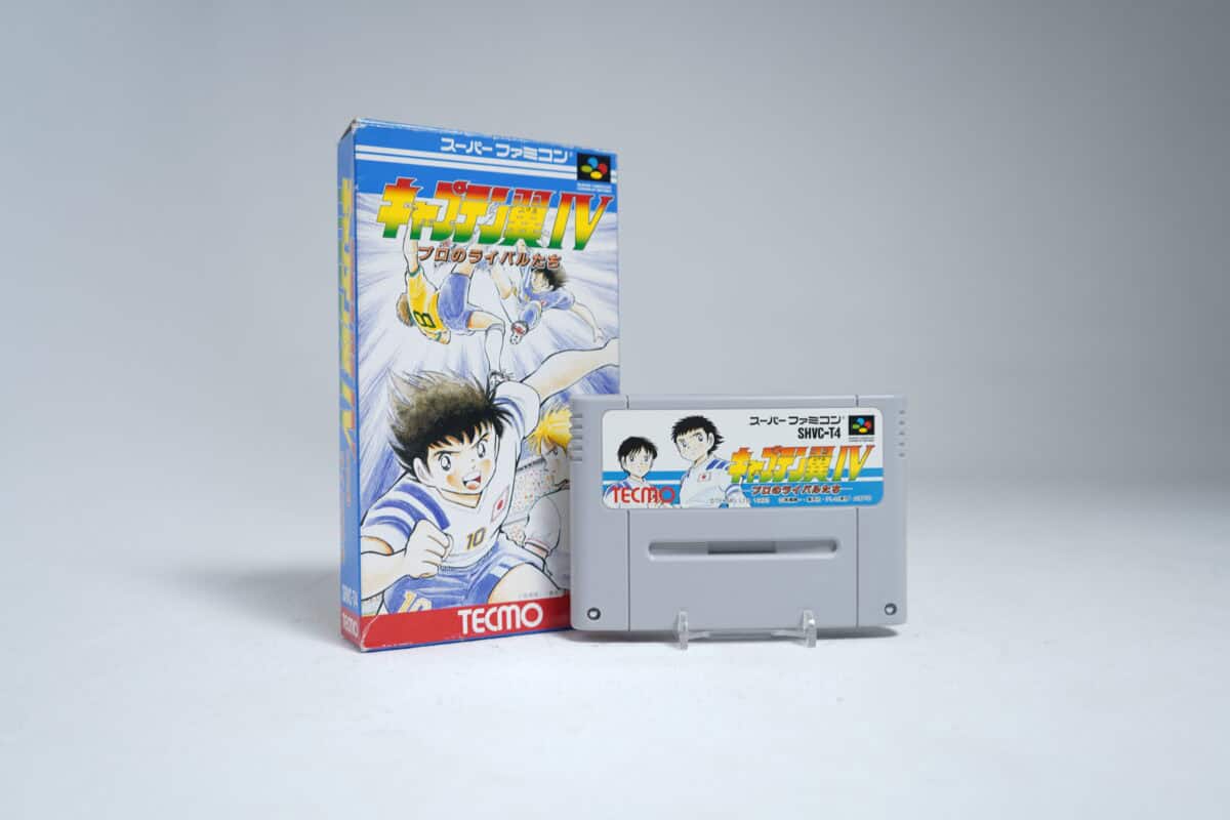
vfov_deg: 45.0
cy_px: 410
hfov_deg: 63.7
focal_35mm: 29
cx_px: 615
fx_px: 991
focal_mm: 29
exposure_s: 1/8
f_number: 4
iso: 64
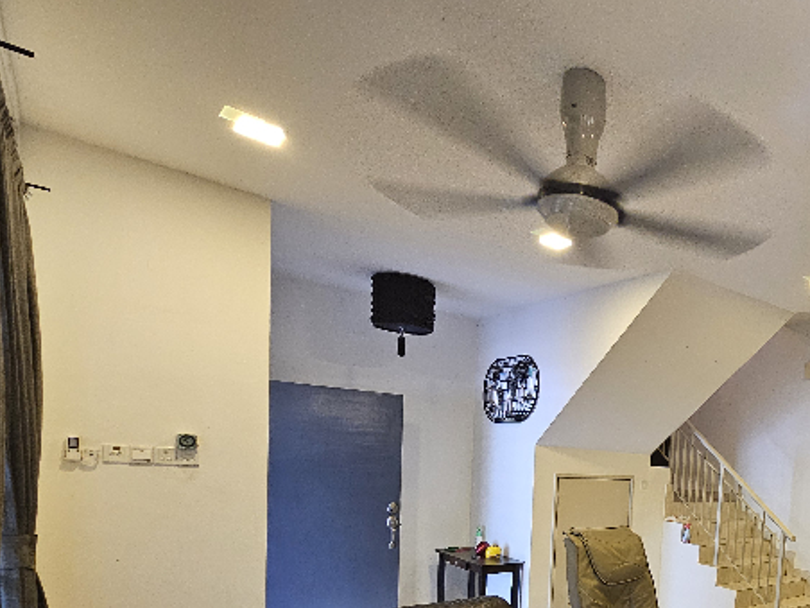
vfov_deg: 53.7
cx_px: 683
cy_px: 511
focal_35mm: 23
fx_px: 538
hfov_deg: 65.1
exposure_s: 1/33.3
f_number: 2.2
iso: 320
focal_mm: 2.2
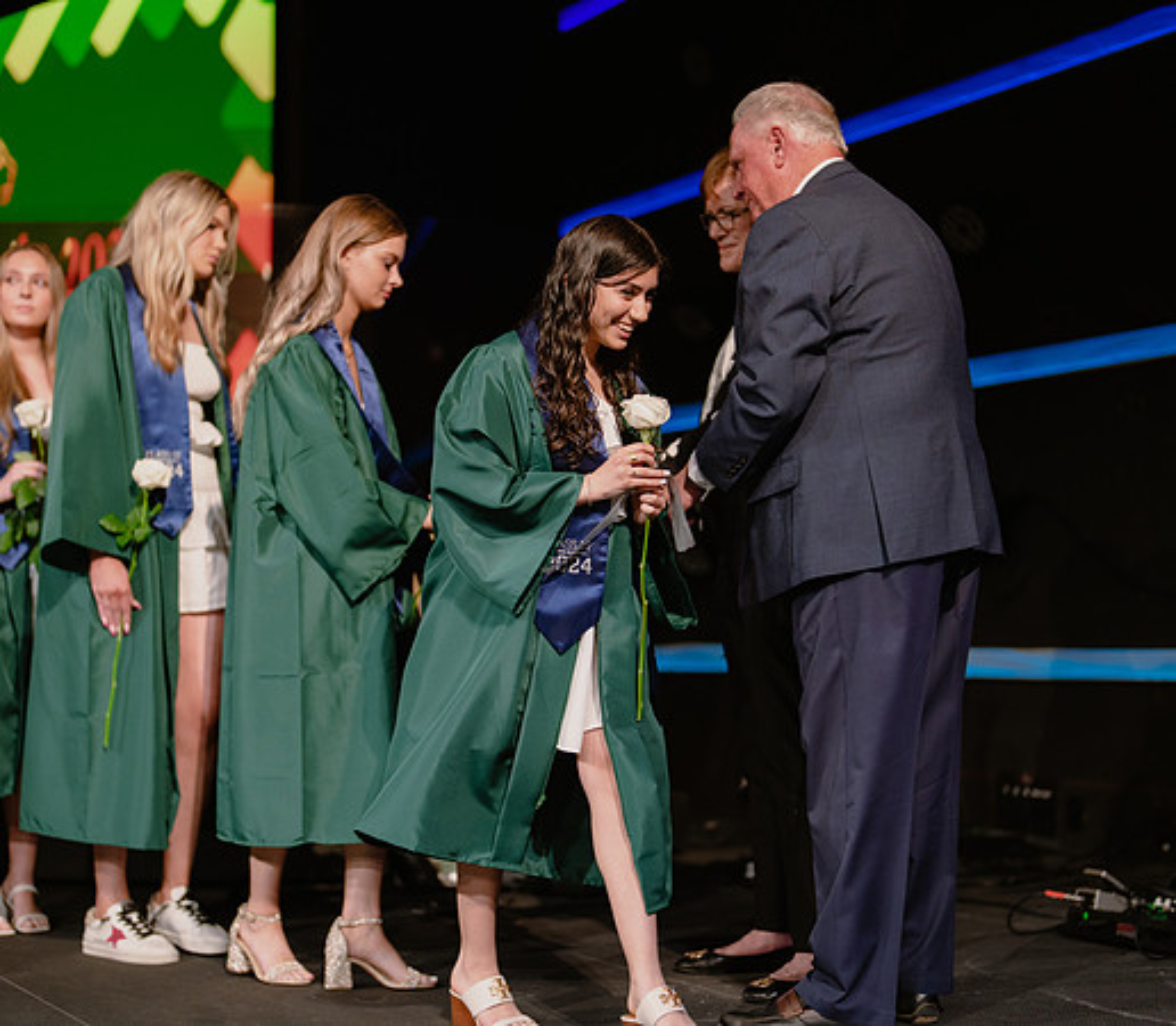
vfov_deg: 26.9
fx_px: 2148
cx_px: 588
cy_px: 513
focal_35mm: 60
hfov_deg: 30.6
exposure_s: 1/320
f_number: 1.2
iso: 640
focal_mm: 50
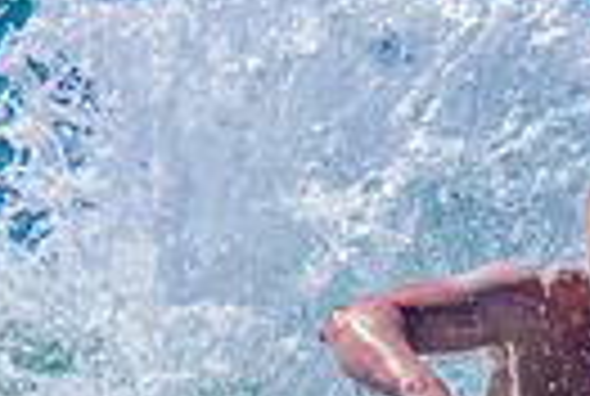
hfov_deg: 1.0
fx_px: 34791
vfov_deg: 0.7
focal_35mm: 2118
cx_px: 422
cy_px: 602
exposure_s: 1/2000
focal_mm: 400
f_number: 11
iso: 800
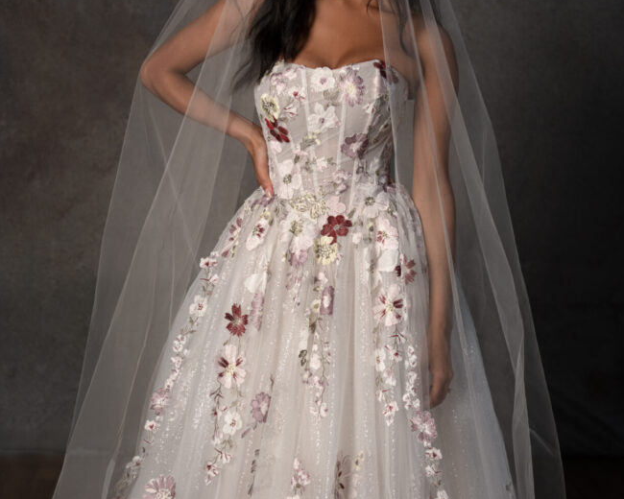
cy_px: 255
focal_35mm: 71
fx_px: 1311
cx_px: 327
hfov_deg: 26.8
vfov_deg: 21.6
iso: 500
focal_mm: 48
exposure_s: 1/1000
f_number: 2.8
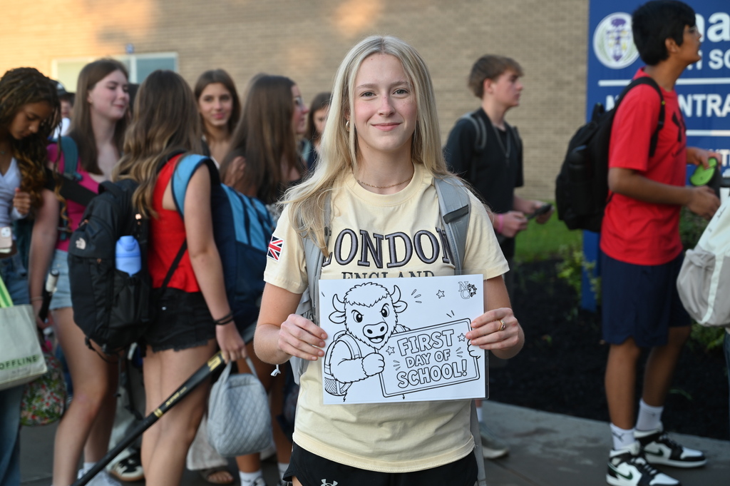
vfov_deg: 24.2
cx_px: 365
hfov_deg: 35.7
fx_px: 1135
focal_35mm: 56
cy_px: 243
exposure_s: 1/250
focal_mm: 56
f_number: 4
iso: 220
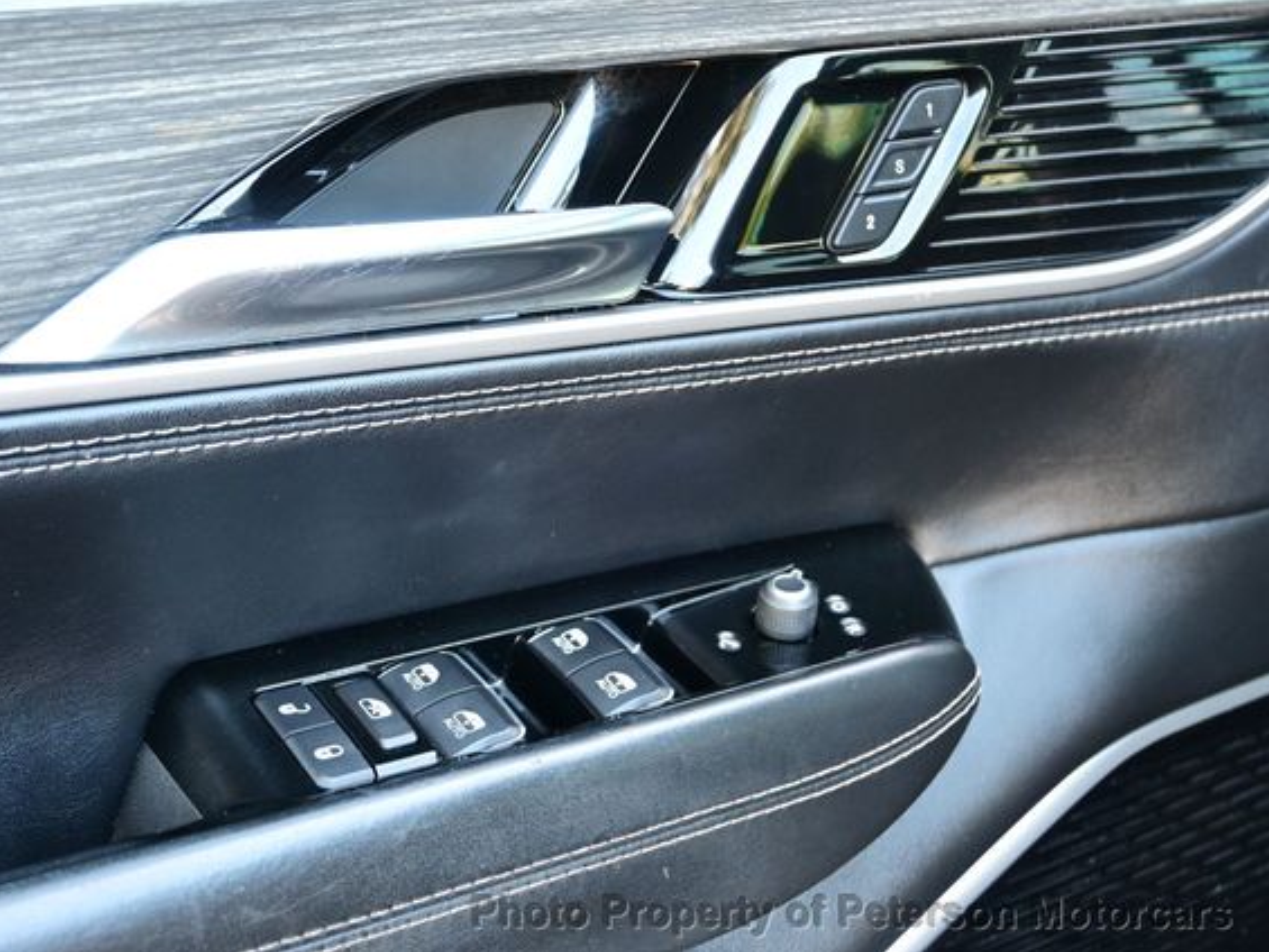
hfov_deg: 38.3
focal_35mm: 50
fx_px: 1827
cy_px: 476
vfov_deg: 29.2
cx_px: 586
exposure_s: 1/50
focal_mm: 30.5
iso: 1250
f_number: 4.8
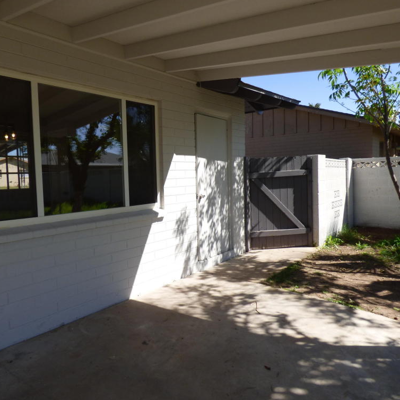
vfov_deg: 65.0
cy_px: 197
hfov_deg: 65.0
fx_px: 314
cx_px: 188
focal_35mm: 24
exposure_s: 1/1300
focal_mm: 3.58
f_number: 2.8
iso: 100
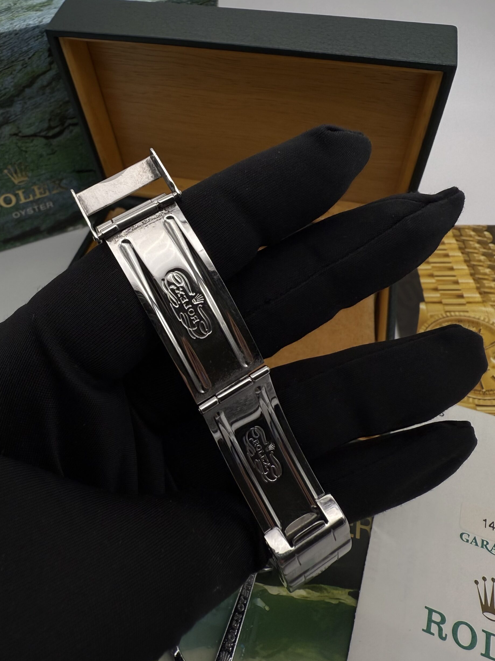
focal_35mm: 25
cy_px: 317
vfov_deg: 69.4
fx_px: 477
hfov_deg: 54.9
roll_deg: +1.2
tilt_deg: -44.5
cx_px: 245
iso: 64
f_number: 2.2
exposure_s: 1/526
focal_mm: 2.22
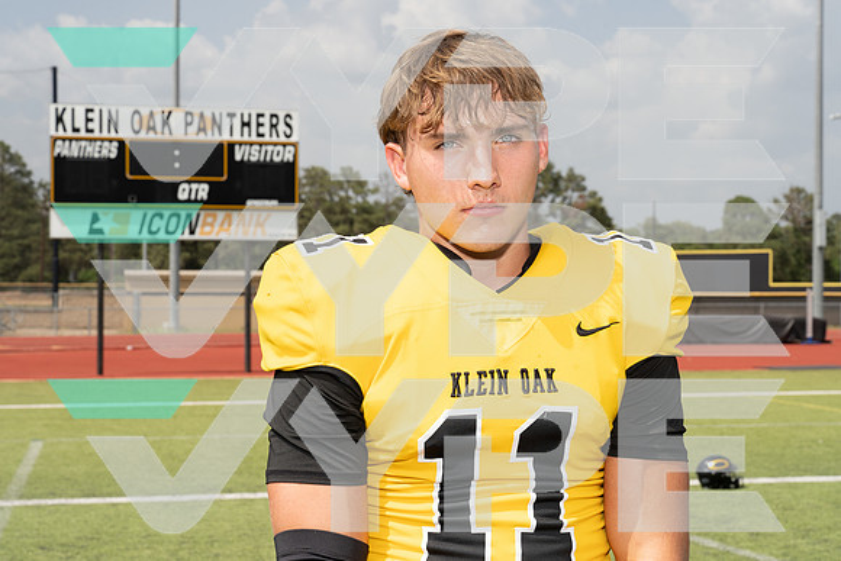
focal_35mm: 65
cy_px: 280
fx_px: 1519
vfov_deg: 20.9
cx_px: 420
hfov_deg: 31.0
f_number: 11
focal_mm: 65
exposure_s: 1/250
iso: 160
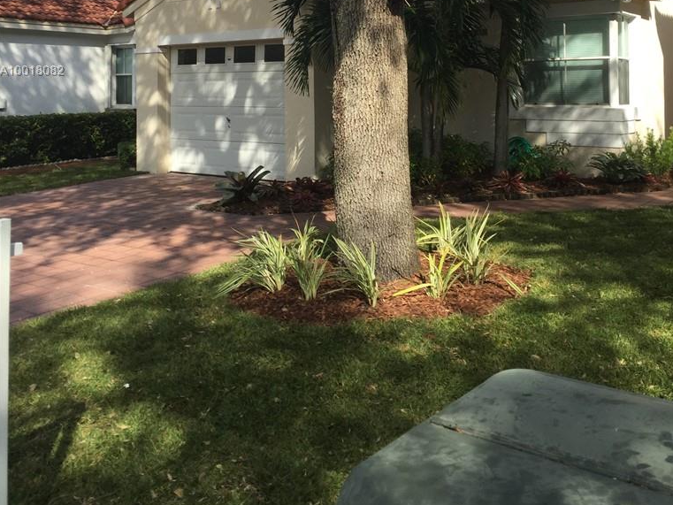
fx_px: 758
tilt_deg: +2.9
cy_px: 72
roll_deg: -0.3
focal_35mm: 39
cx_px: 337
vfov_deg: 35.1
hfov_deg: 47.9
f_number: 2.2
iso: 32
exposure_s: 1/1319
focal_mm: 4.15
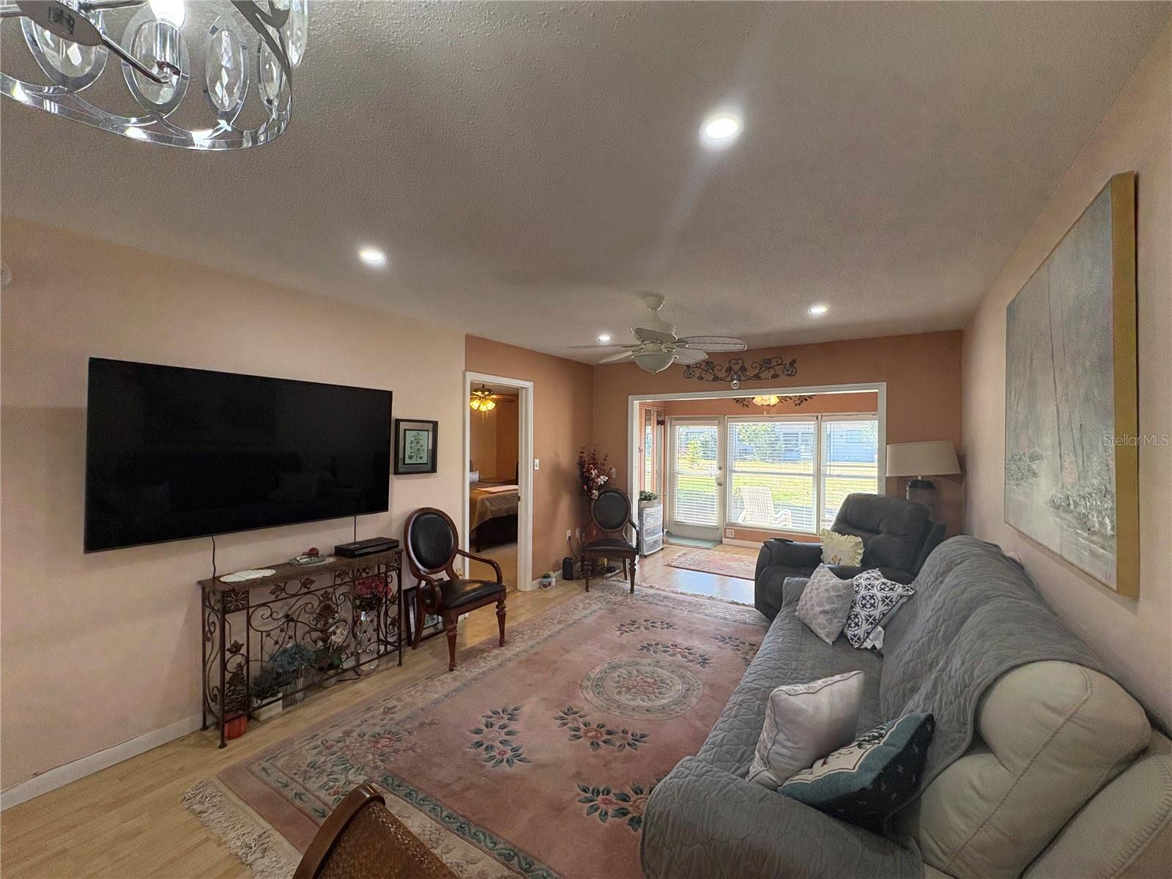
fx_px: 474
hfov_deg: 102.1
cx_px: 586
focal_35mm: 14
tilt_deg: +0.8
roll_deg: +0.1
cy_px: 440
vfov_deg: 85.7
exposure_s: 1/120
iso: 160
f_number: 2.2
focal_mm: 2.22
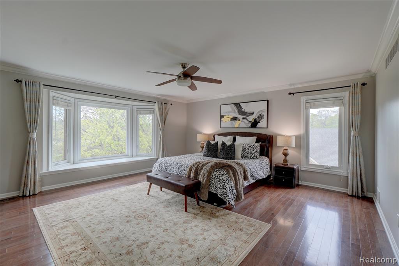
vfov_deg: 77.3
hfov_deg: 100.4
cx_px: 200
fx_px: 166
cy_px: 133
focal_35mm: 15
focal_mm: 10
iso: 320
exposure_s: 1/30
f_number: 8
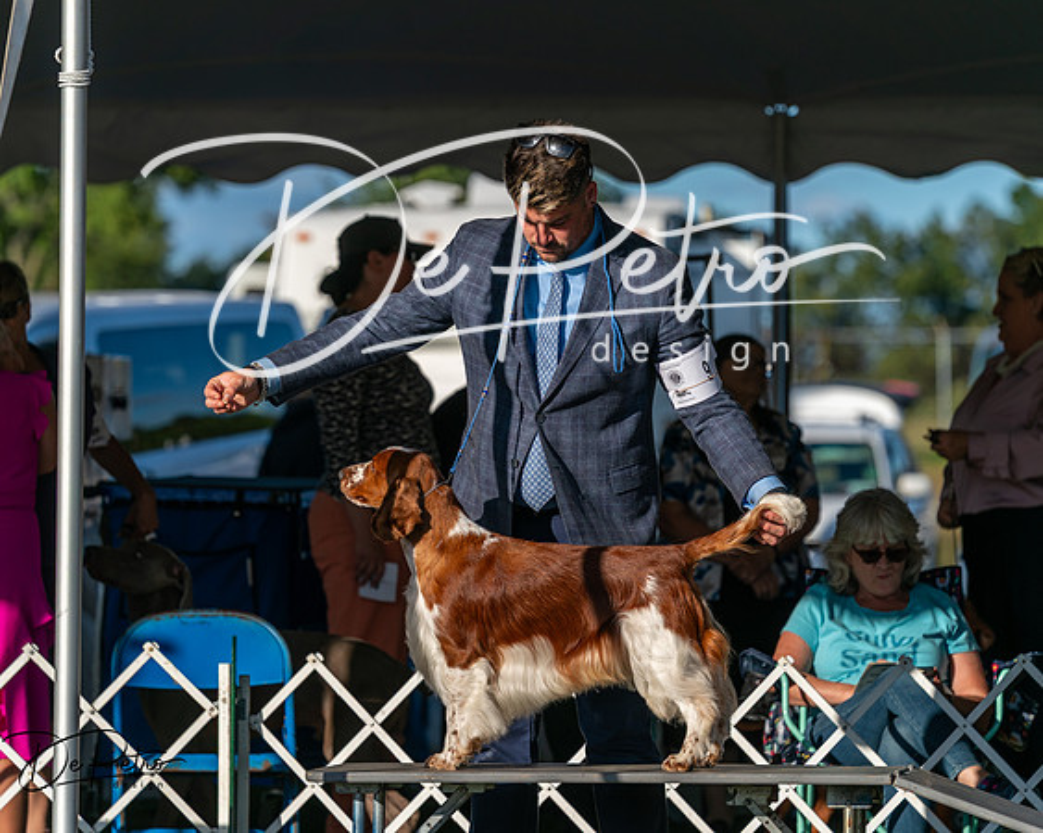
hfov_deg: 8.6
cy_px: 416
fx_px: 6950
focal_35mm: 225
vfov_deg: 6.9
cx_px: 522
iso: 125
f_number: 4.5
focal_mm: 200
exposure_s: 1/1250
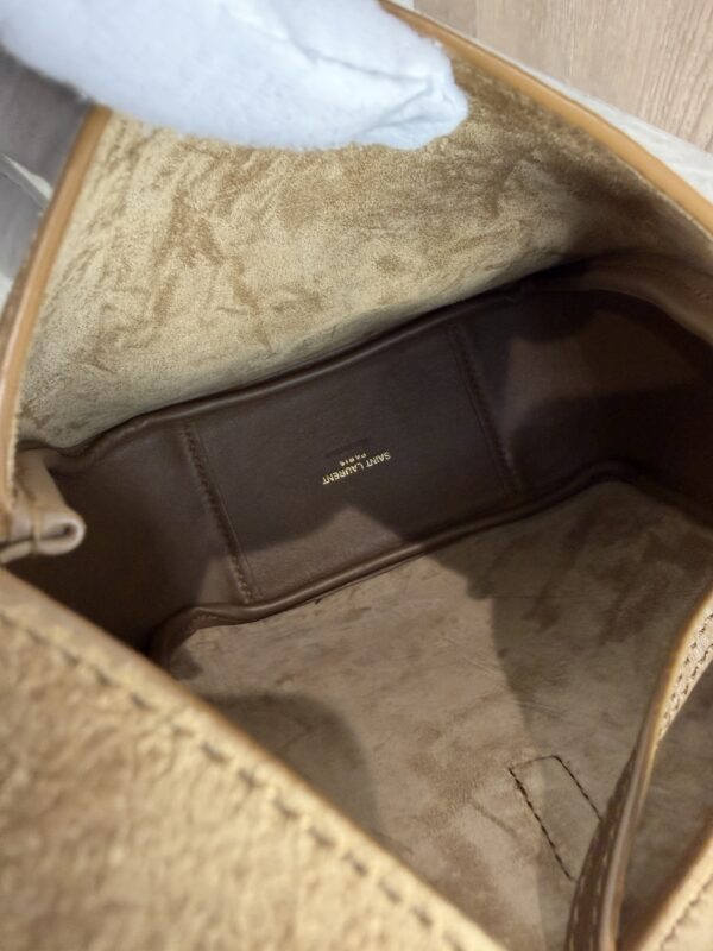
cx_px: 356
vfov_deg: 71.6
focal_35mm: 24
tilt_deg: -50.5
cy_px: 476
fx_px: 659
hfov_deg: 56.8
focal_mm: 2.22
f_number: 2.2
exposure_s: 1/60
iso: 320
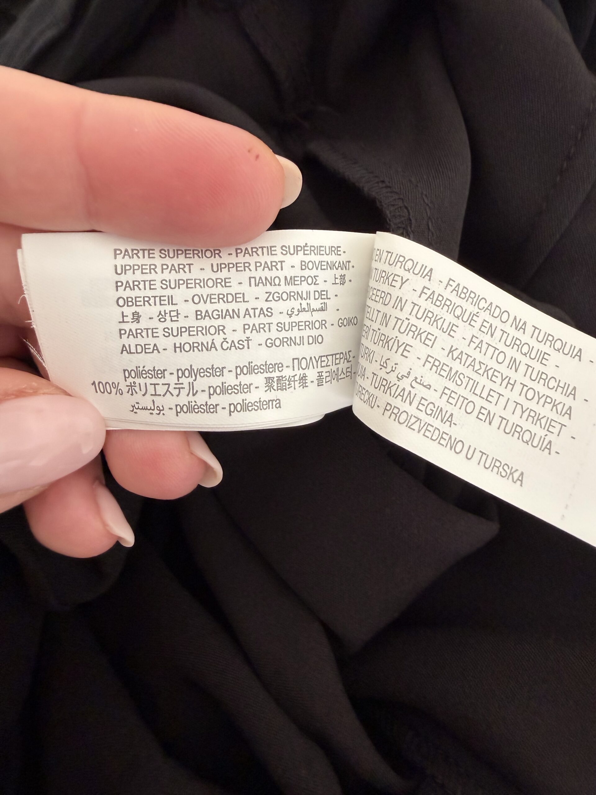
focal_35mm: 24
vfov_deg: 71.6
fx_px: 551
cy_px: 398
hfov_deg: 56.8
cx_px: 298
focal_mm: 2.22
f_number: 2.2
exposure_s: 1/121
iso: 160
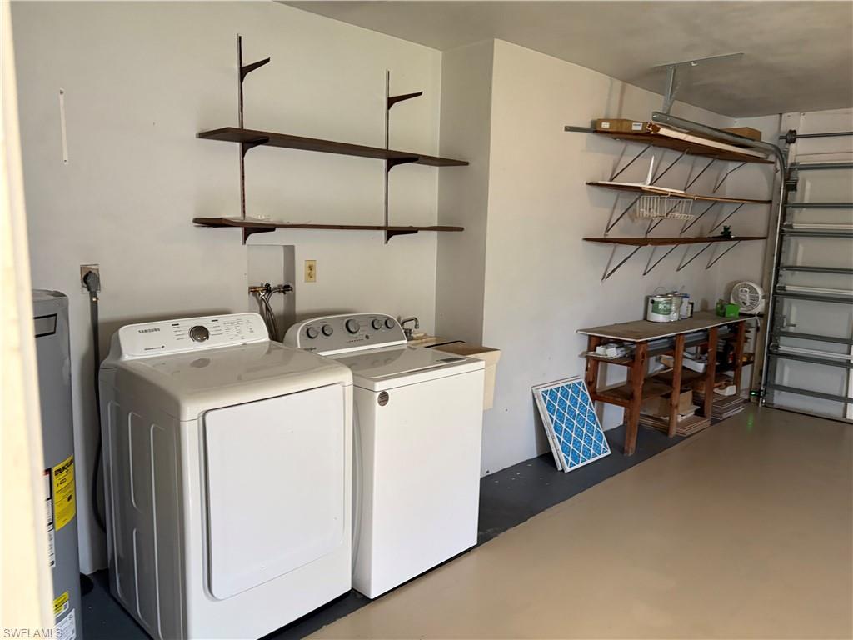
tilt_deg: -8.6
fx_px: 641
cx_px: 426
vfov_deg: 53.1
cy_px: 320
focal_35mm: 26
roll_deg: -1.7
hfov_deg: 67.3
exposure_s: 1/40
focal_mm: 5.96
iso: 400
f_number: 1.6
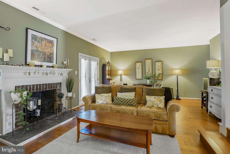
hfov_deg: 96.7
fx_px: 102
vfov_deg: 73.7
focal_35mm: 16
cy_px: 77
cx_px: 115
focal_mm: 16
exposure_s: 1/5
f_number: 8
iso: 800
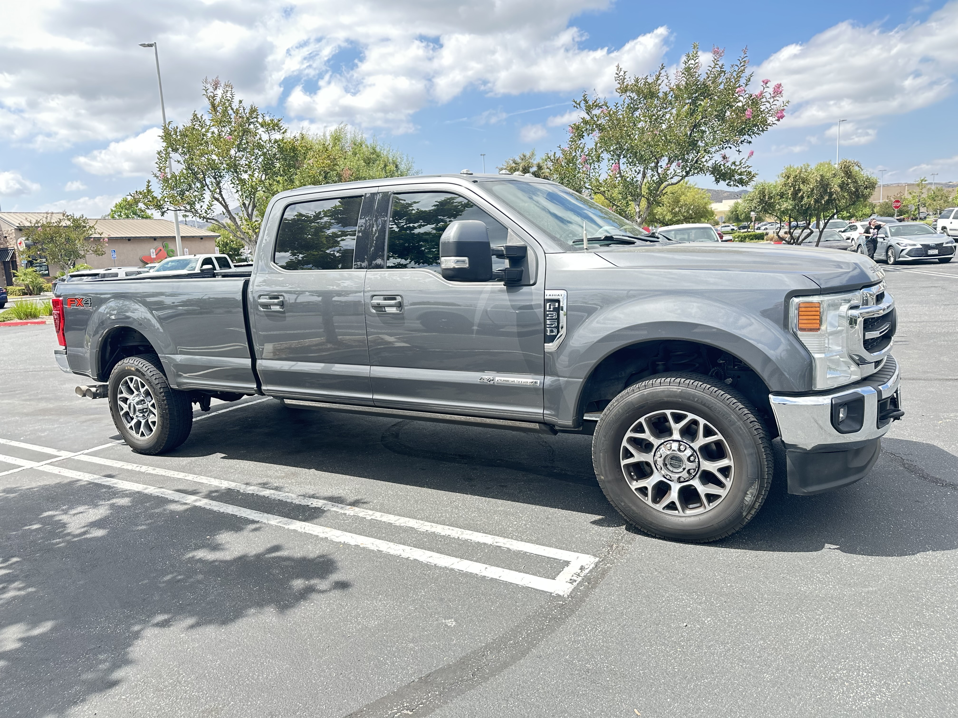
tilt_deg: -8.4
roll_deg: +2.6
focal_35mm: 24
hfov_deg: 71.6
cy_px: 359
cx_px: 479
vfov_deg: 56.8
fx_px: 664
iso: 80
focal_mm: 6.86
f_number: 1.78
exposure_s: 1/887
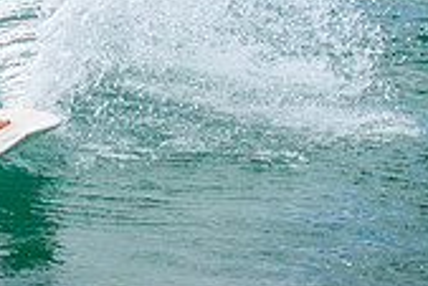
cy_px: -67
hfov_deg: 0.8
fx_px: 32603
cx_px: -124
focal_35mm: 2740
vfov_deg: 0.5
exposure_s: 1/2000
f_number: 11
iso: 1100
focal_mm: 800
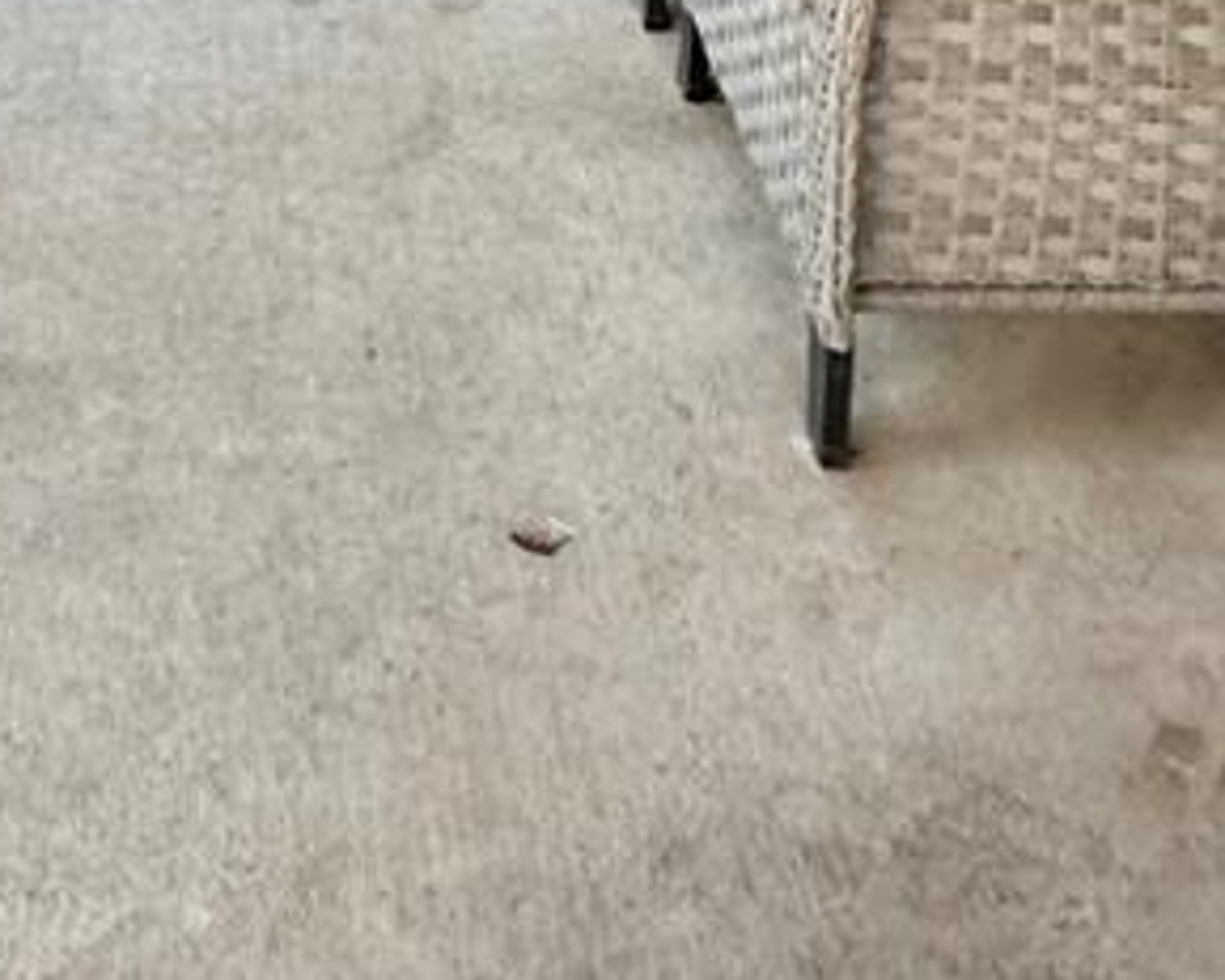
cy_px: -1086
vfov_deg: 15.9
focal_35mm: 71
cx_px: 290
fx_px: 2573
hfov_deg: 26.4
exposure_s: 1/99
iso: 200
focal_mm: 2.22
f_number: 2.2
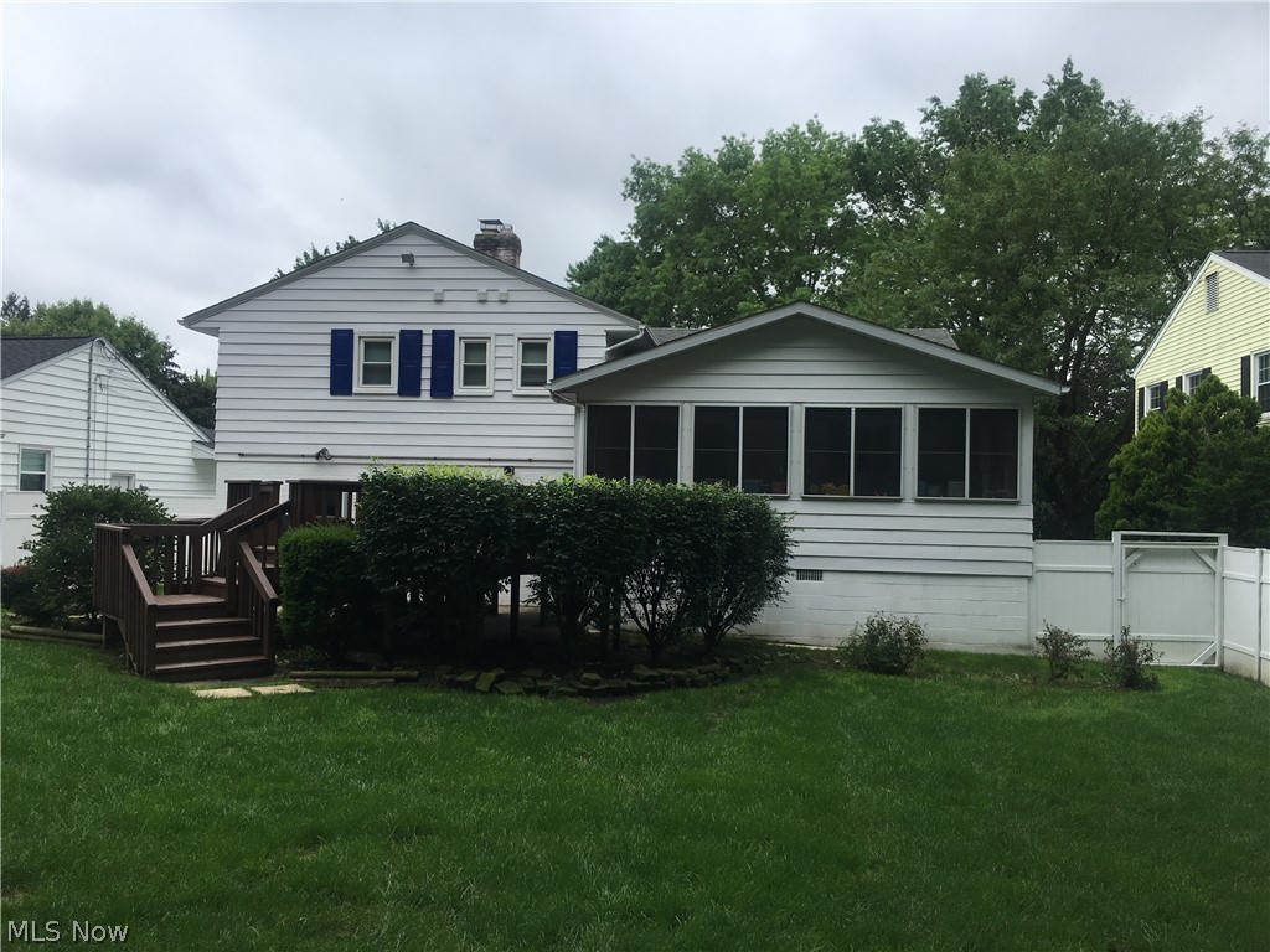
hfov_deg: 61.7
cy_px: 476
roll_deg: -1.5
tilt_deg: +2.3
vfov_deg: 48.2
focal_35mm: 29
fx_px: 1064
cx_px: 635
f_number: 2.2
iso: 25
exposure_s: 1/818
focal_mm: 4.15
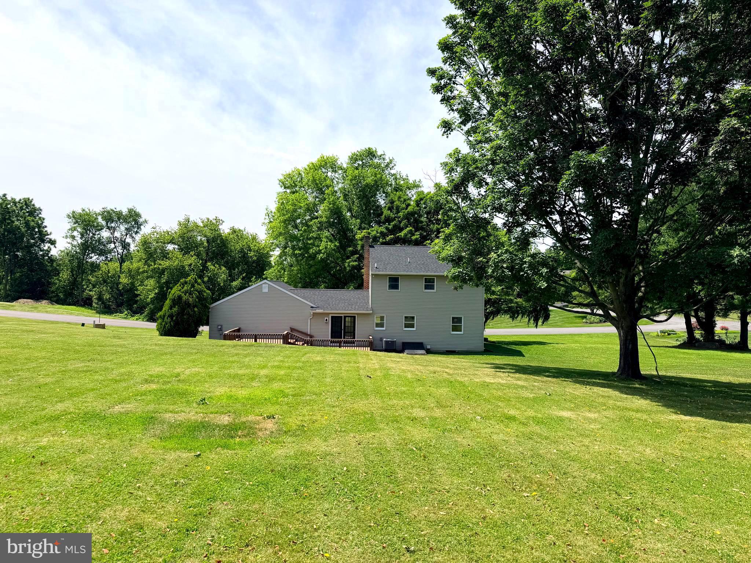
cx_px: 376
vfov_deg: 56.8
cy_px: 282
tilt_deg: -0.2
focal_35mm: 24
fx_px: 521
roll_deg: +0.9
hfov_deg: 71.6
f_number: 1.78
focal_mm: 6.76
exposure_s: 1/5319
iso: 80
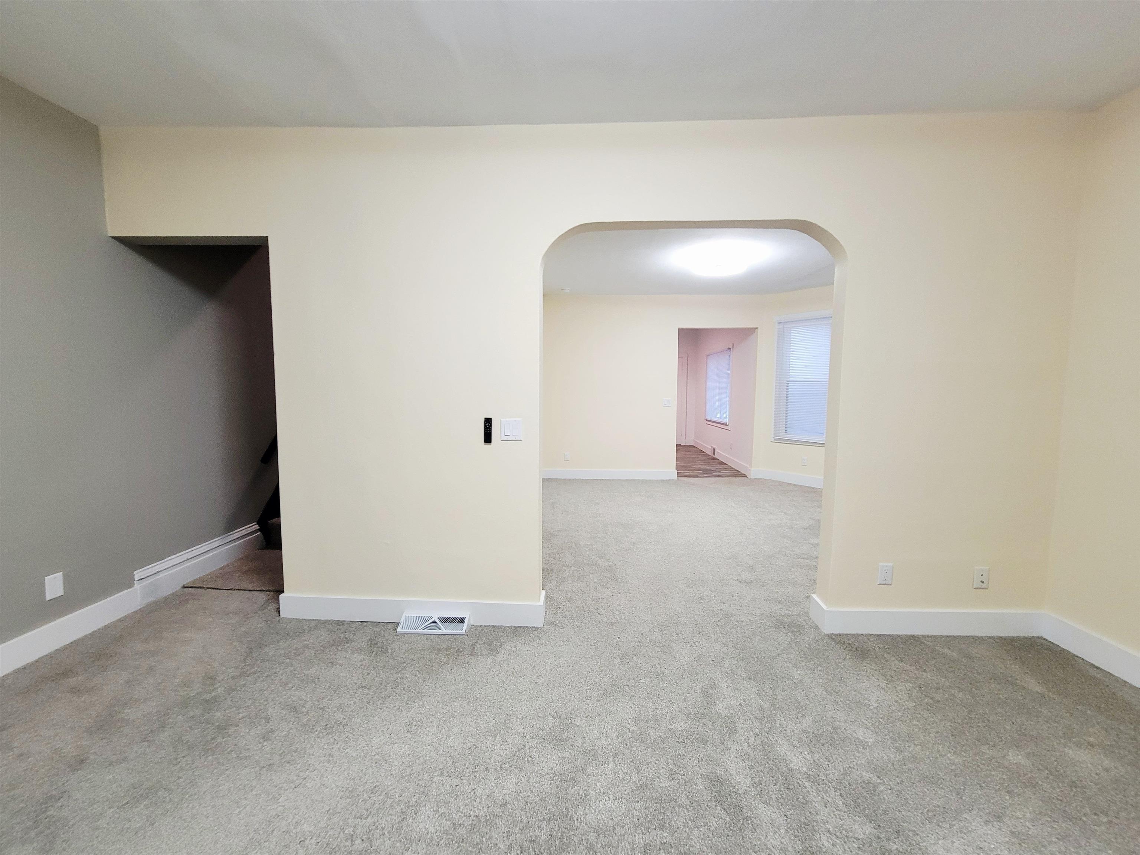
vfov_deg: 89.9
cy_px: 428
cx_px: 570
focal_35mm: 13
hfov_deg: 106.2
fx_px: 428
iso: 320
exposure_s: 1/30
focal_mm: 2.2
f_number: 2.2
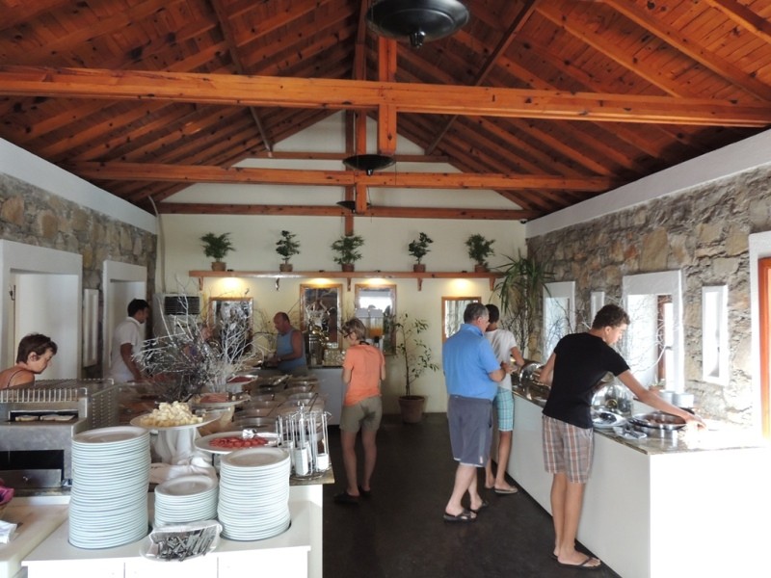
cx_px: 386
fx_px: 535
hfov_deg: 71.6
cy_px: 289
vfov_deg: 56.8
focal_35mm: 24
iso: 400
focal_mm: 4.3
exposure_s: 1/25
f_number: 3
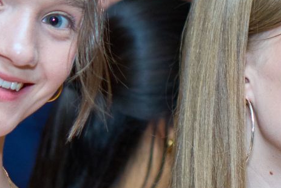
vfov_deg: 5.9
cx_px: 337
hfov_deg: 8.8
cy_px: 144
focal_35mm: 232
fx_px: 1813
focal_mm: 35
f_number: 2.2
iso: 1000
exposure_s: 1/125
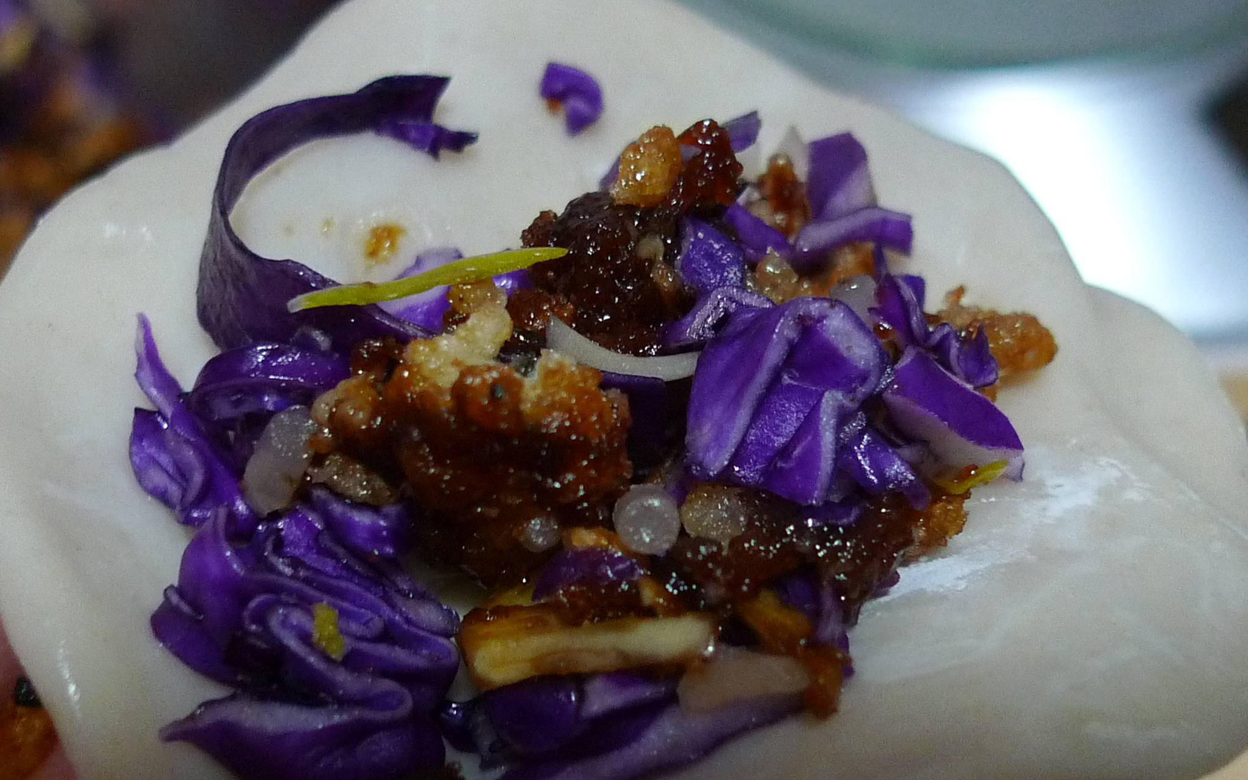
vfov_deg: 25.8
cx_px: 626
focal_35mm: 50
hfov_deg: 40.3
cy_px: 460
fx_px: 1700
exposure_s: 1/30
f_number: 2.1
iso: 400
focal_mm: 5.4
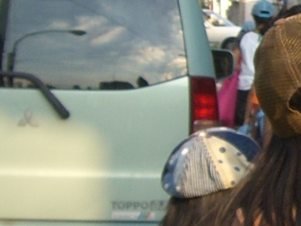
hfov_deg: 9.9
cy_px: 74
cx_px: 507
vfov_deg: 7.8
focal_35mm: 191
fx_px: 1662
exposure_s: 1/160
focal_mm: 6.2
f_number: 4.3
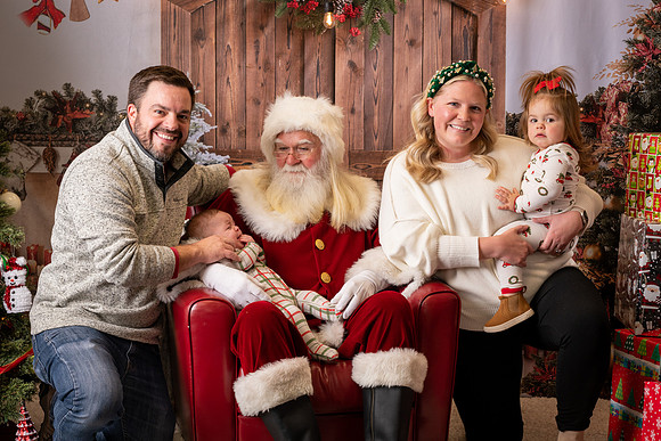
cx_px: 348
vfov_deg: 19.2
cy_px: 246
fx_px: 1300
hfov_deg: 28.5
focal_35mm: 71
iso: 100
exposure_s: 1/100
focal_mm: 50
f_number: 7.1
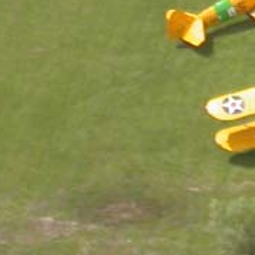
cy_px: -134
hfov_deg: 2.4
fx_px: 5951
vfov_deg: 2.5
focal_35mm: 714
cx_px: 529
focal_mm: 29.3
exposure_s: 1/408
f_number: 4.8
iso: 100
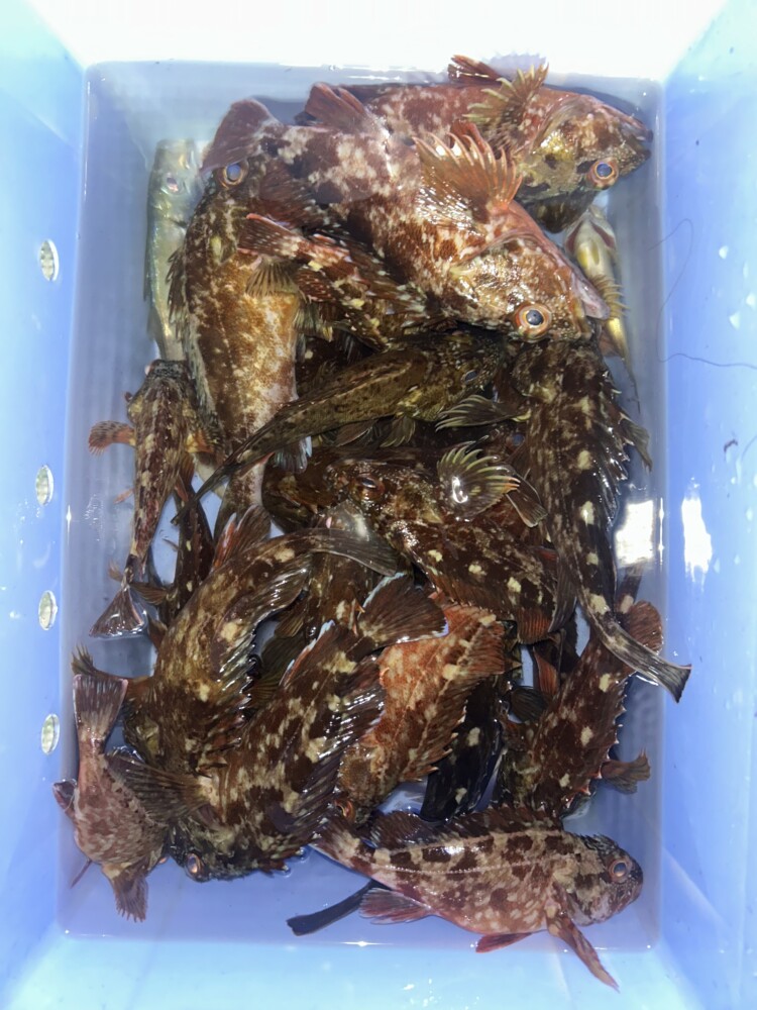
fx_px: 758
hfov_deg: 53.1
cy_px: 505
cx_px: 378
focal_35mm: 26
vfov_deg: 67.3
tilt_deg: -87.2
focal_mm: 5.7
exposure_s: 1/13
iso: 160
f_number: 1.5
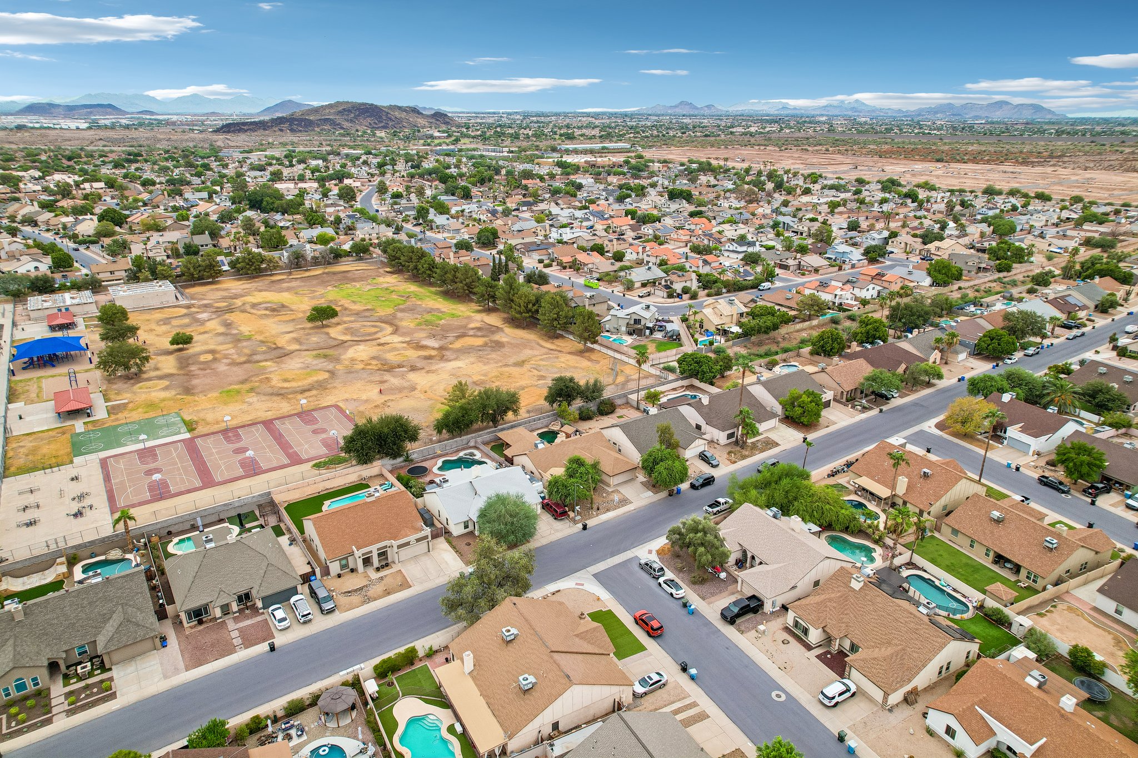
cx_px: 569
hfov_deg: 78.6
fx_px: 695
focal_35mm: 22
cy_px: 379
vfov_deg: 57.2
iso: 100
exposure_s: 1/120
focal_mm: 8.4
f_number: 2.8
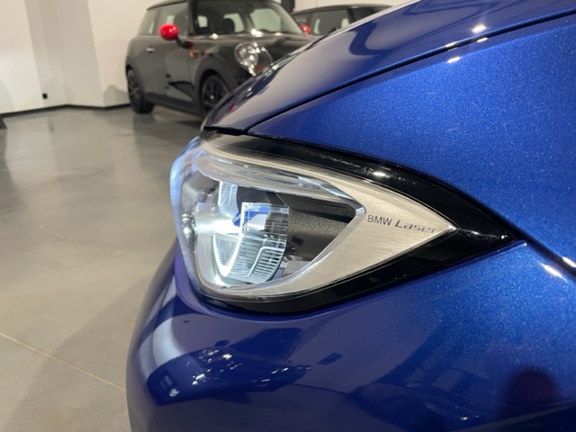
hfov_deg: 67.3
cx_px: 288
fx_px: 433
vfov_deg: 53.1
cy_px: 216
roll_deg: +1.4
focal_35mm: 26
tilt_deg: -22.2
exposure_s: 1/49
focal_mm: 4.2
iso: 100
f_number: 1.6
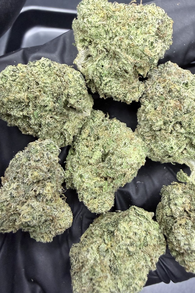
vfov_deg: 60.2
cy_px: 133
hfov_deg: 42.3
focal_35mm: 31
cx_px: 105
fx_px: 252
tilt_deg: -69.8
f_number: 2.2
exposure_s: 1/50
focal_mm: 2.22
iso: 200
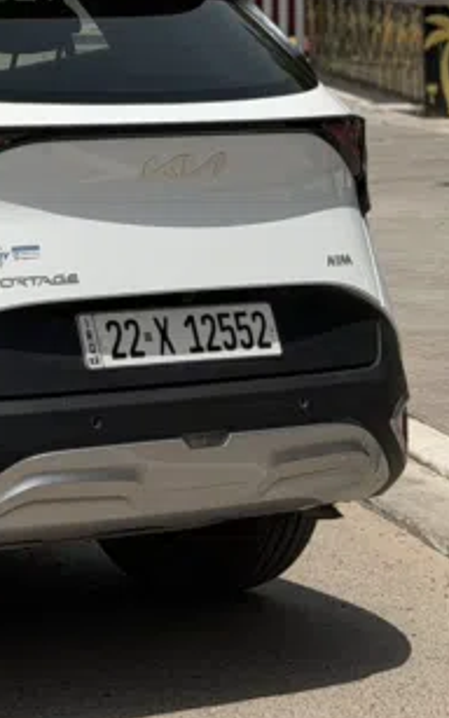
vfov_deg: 19.5
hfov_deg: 11.6
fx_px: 2074
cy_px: 192
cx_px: -295
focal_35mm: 106
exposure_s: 1/8772
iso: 64
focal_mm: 6.76
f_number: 1.78
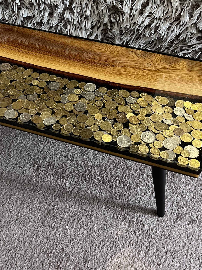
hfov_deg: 35.7
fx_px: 311
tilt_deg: -50.5
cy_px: 119
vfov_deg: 46.7
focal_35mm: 40
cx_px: 71
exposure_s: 1/50
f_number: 1.6
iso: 125
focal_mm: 5.1
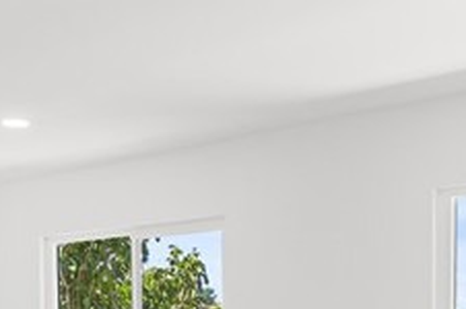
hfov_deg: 29.5
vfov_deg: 18.7
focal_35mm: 68
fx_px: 879
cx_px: 159
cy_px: 389
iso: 320
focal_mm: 10
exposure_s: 1/20
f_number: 7.1
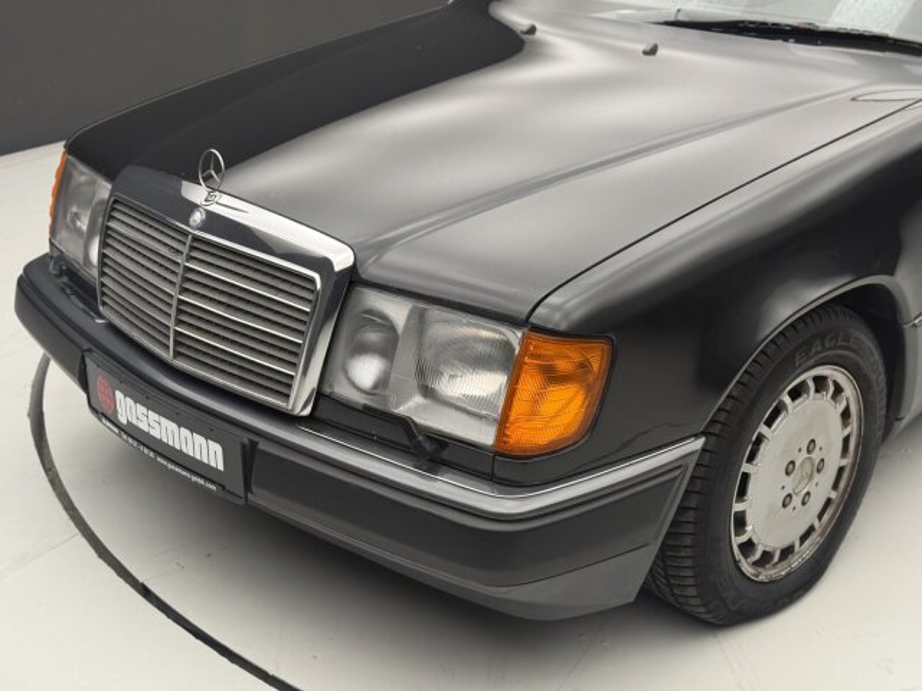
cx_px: 461
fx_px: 1278
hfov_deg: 39.7
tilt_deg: -22.9
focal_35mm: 48
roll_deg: +1.2
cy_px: 346
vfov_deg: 30.3
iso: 125
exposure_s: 1/89
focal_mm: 6.76
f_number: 1.78
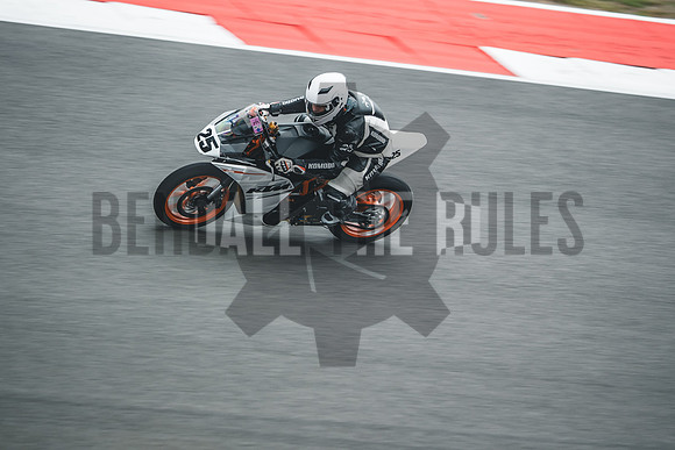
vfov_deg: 3.8
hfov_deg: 5.6
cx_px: 364
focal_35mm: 367
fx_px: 6875
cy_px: 175
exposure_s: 1/400
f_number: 2
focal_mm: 200
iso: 400
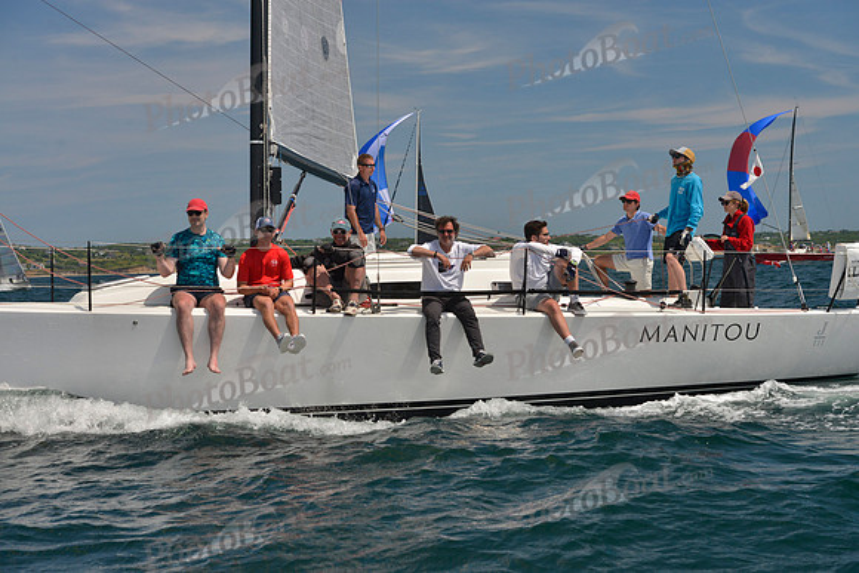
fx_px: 1671
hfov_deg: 28.8
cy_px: 286
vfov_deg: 19.5
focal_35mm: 70
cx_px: 430
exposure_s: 1/800
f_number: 8
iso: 400
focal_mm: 70
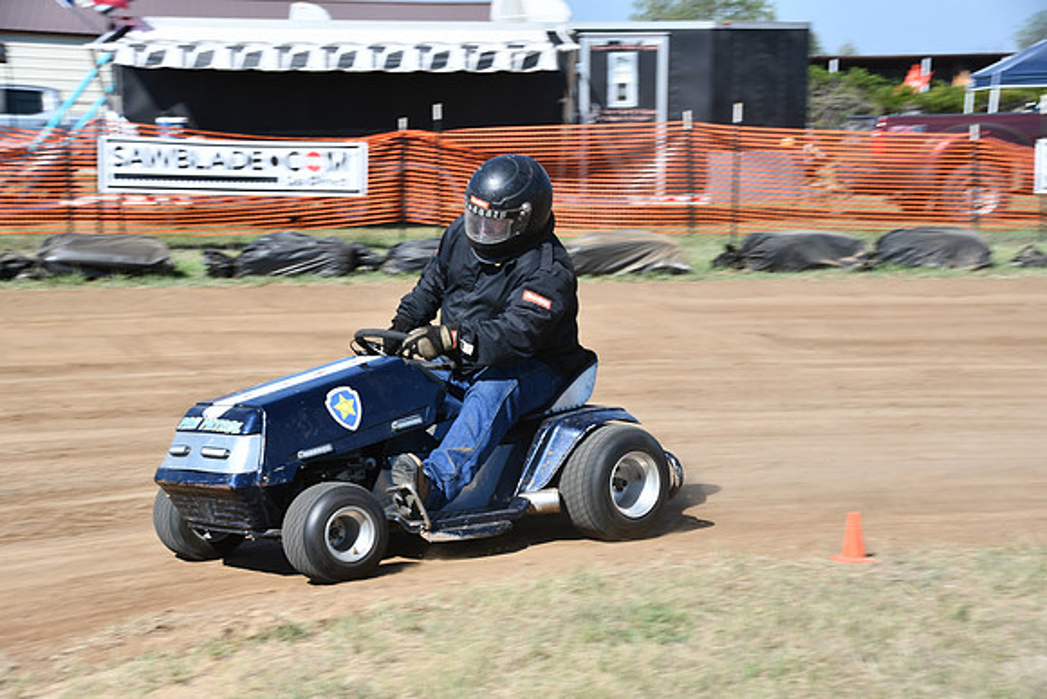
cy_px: 350
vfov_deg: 17.5
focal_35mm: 78
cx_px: 524
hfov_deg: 26.0
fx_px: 2269
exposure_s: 1/250
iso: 110
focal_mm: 52
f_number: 8
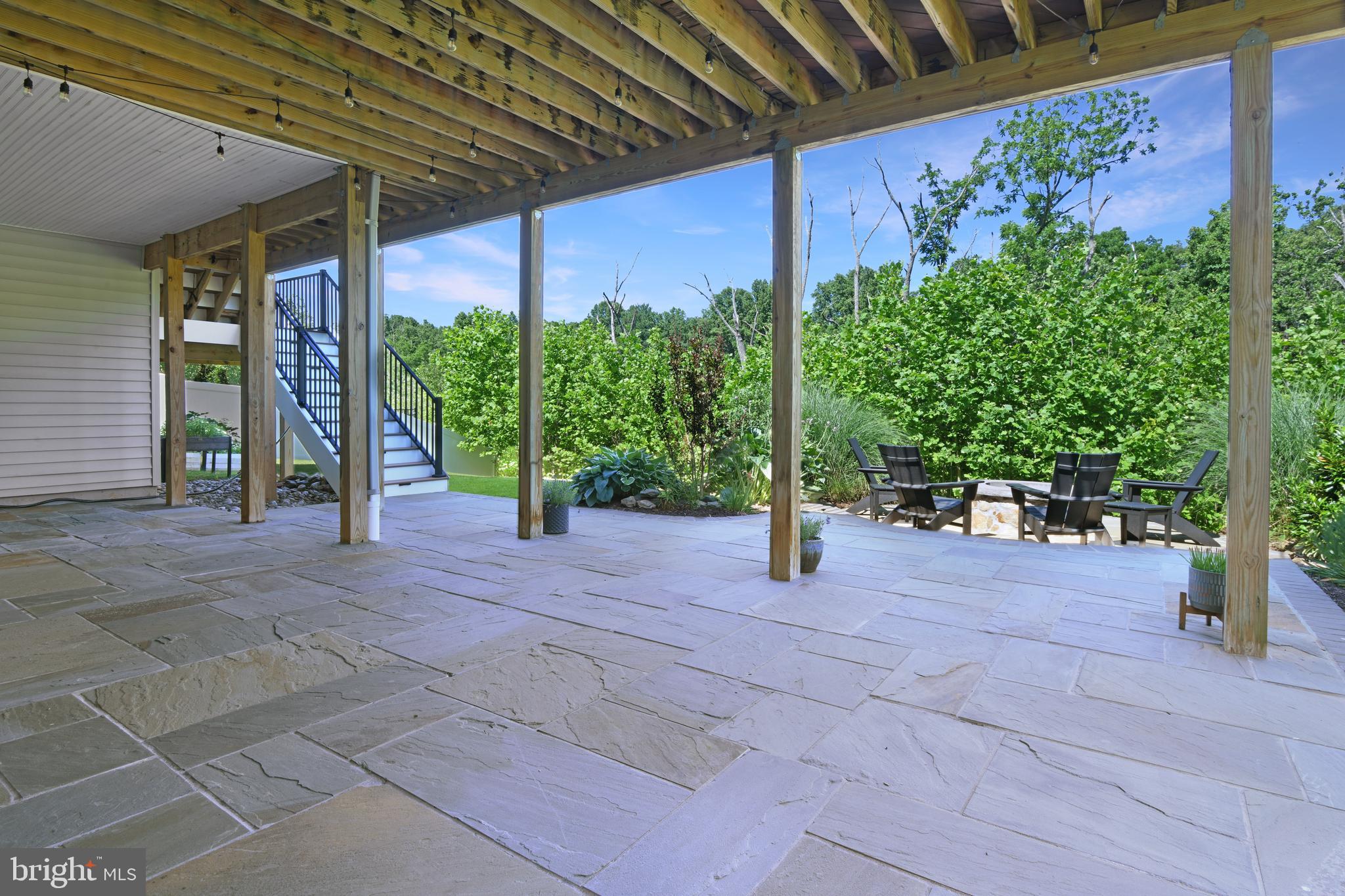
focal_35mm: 18
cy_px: 448
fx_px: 672
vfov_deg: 67.4
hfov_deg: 90.0
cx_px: 672
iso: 100
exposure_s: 1/3
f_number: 16
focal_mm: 18
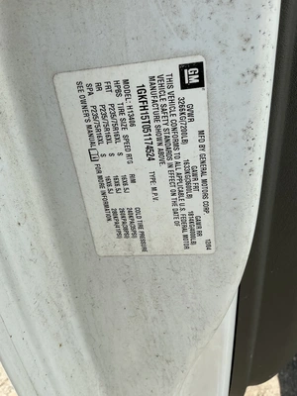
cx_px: 148
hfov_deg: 49.7
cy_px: 198
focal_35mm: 28
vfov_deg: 63.4
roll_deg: -3.9
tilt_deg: -32.8
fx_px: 320
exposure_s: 1/1412
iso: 25
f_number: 1.8
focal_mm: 3
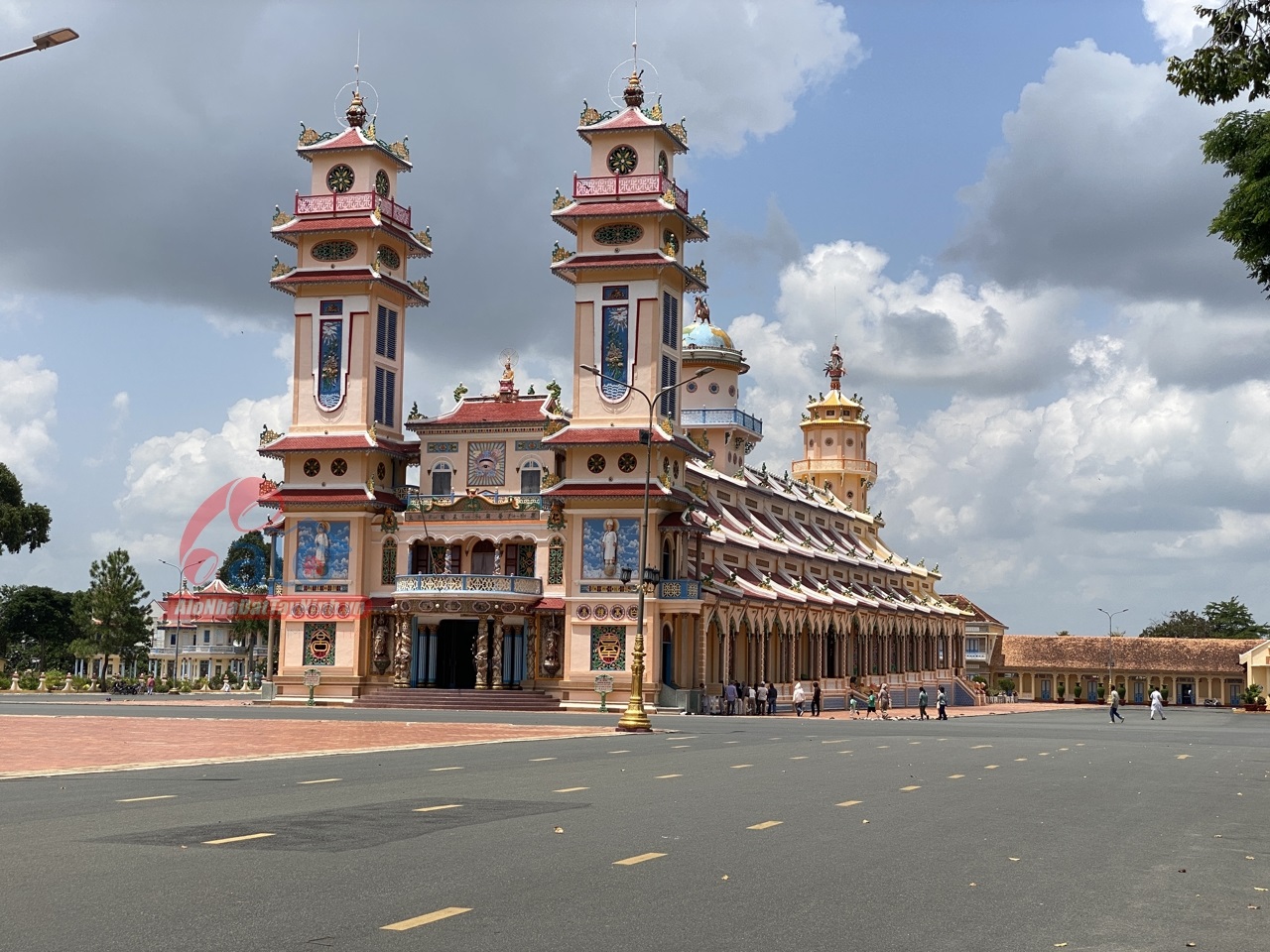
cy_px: 476
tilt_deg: +4.5
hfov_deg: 36.8
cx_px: 635
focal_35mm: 52
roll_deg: -1.8
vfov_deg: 28.0
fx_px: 1908
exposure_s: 1/2519
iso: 20
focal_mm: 6
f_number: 2
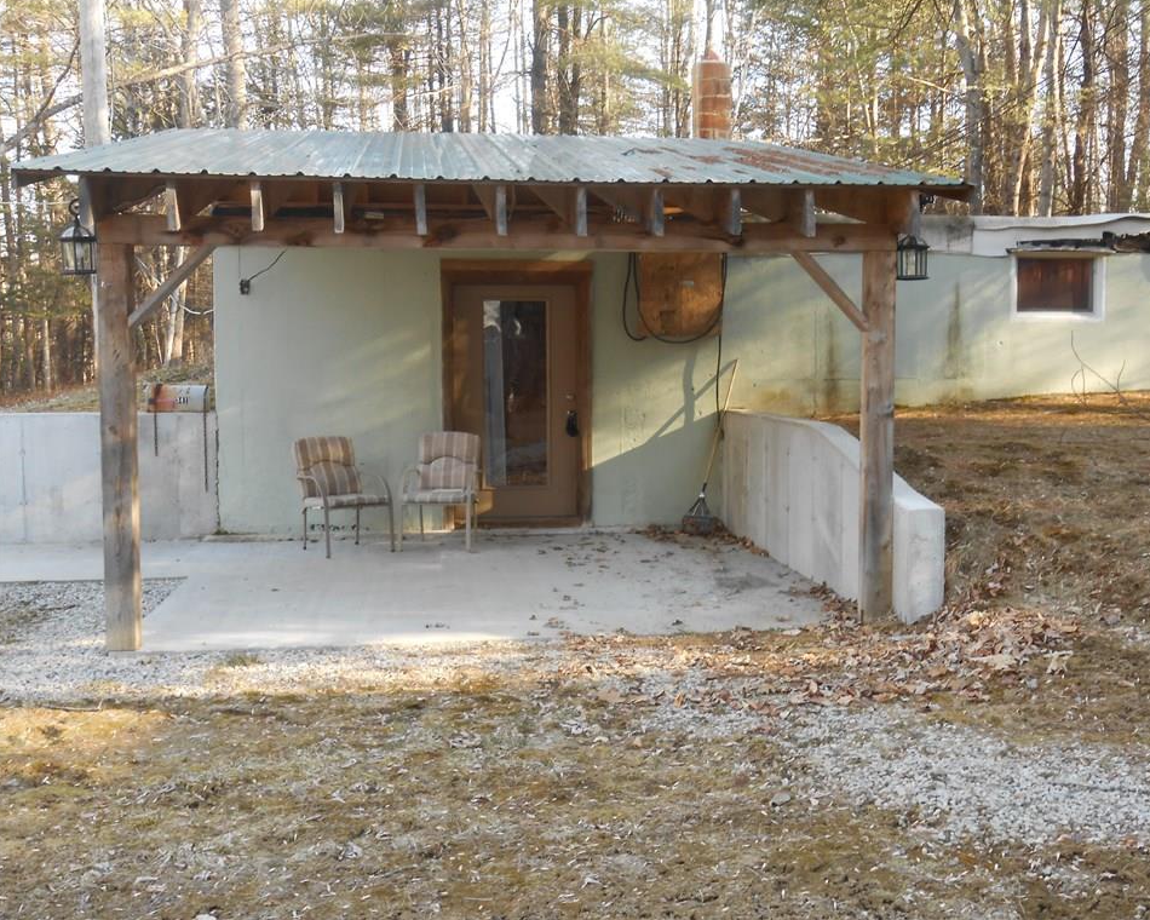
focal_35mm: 40
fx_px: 1361
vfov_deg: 37.3
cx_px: 616
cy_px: 456
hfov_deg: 45.8
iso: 80
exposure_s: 1/30
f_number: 4.2
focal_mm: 6.8
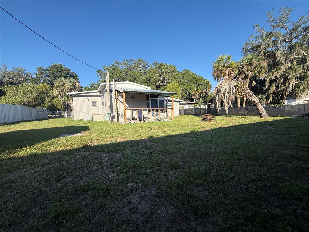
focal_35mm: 14
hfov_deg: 102.1
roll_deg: +0.7
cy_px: 116
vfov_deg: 85.7
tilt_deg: -0.6
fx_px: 125
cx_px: 154
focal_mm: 2.22
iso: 50
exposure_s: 1/1399
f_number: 2.2
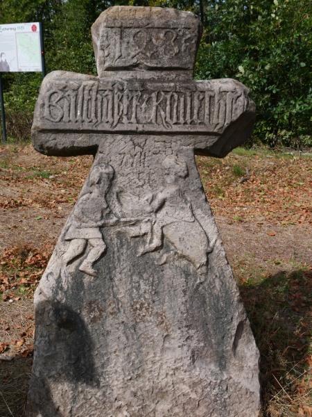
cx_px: 156
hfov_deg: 30.3
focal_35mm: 48
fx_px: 577
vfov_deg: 39.7
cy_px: 208
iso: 200
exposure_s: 1/320
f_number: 8
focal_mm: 24
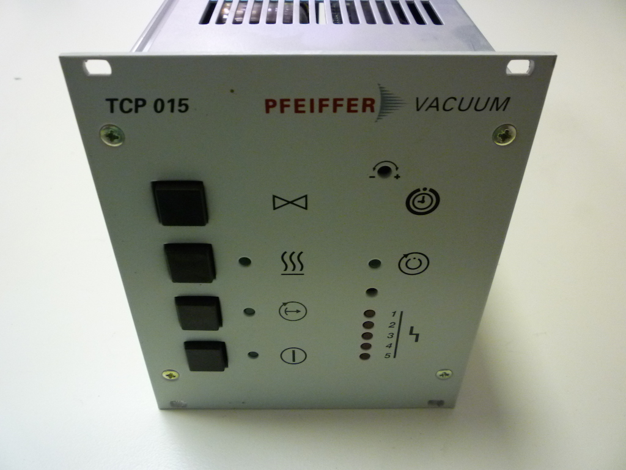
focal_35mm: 29
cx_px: 313
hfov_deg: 61.7
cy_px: 235
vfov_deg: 48.2
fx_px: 524
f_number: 3.3
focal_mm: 5.2
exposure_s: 1/15
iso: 400
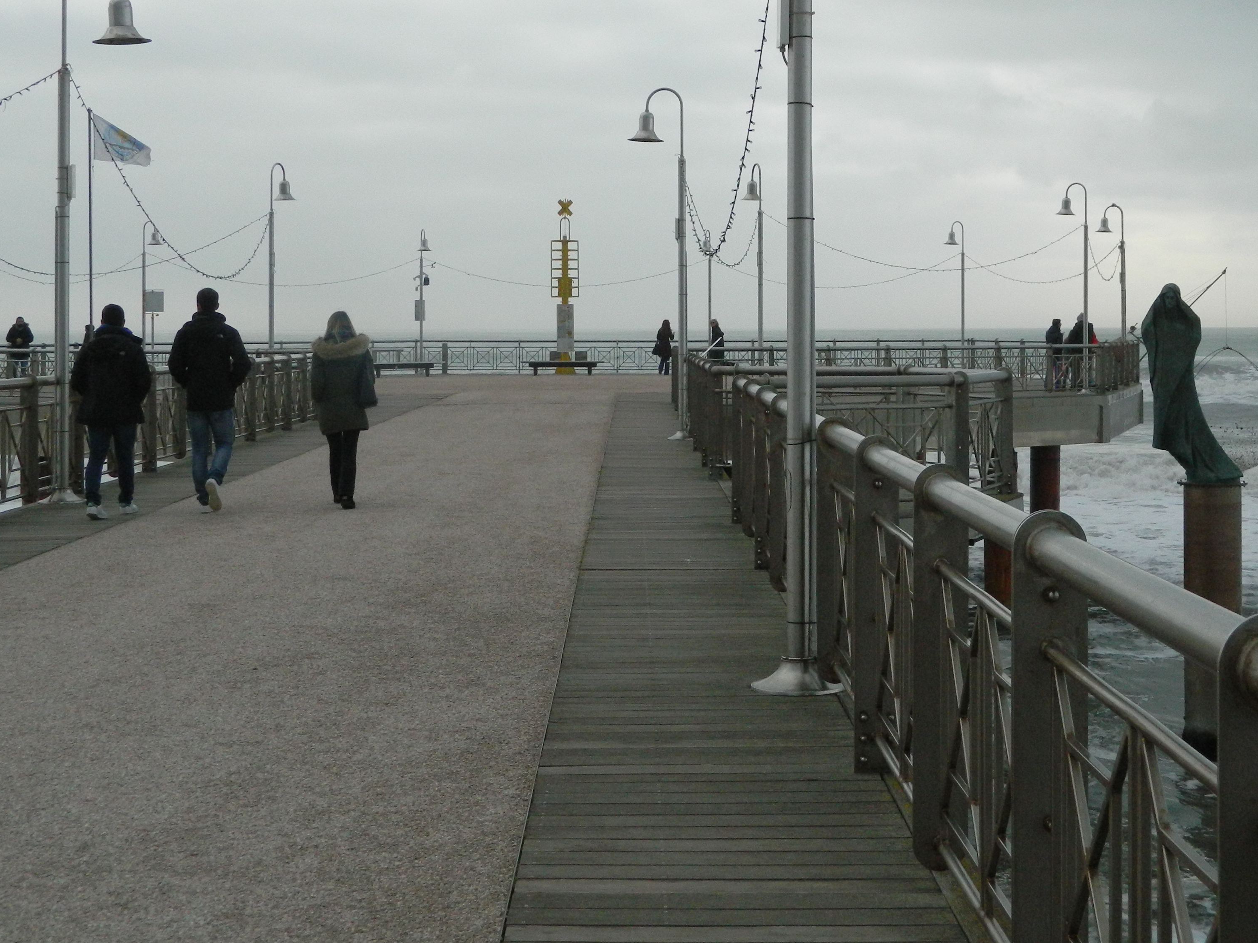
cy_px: 296
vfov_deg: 24.7
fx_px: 2144
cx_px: 809
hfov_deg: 32.5
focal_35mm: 59
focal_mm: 7.3
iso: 250
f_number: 3.5
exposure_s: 1/320
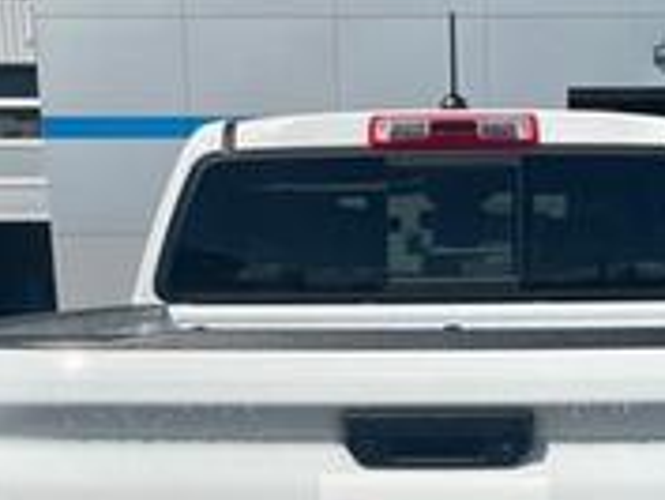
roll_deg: +1.1
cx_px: 428
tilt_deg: -14.8
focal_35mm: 74
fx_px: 1423
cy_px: 613
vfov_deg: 18.8
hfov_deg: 26.2
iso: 32
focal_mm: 4.2
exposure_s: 1/3205
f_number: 1.6
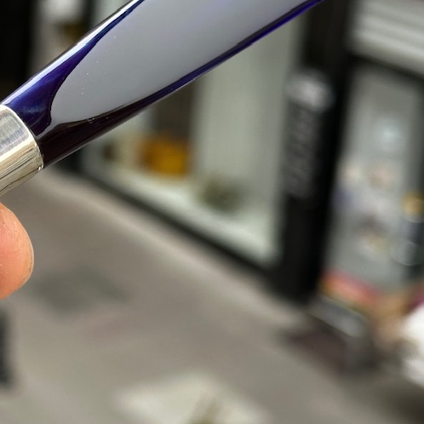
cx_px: -68
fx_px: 1510
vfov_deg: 16.0
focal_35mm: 109
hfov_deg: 15.5
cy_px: 215
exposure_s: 1/215
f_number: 1.78
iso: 64
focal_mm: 6.86
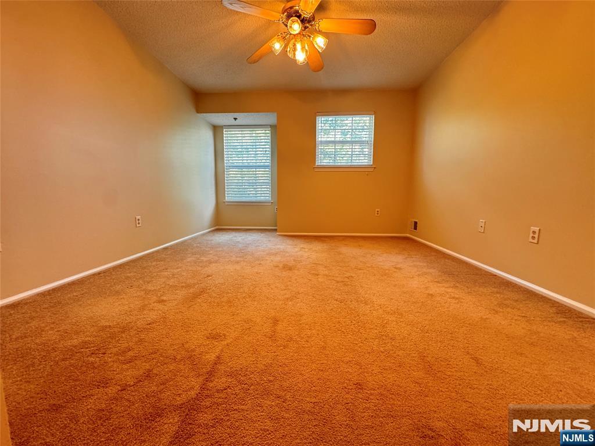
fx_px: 241
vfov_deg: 85.7
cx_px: 298
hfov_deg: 102.1
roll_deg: -0.5
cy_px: 223
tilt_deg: -7.8
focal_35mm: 14
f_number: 2.2
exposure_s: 1/60
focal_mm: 2.22
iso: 400
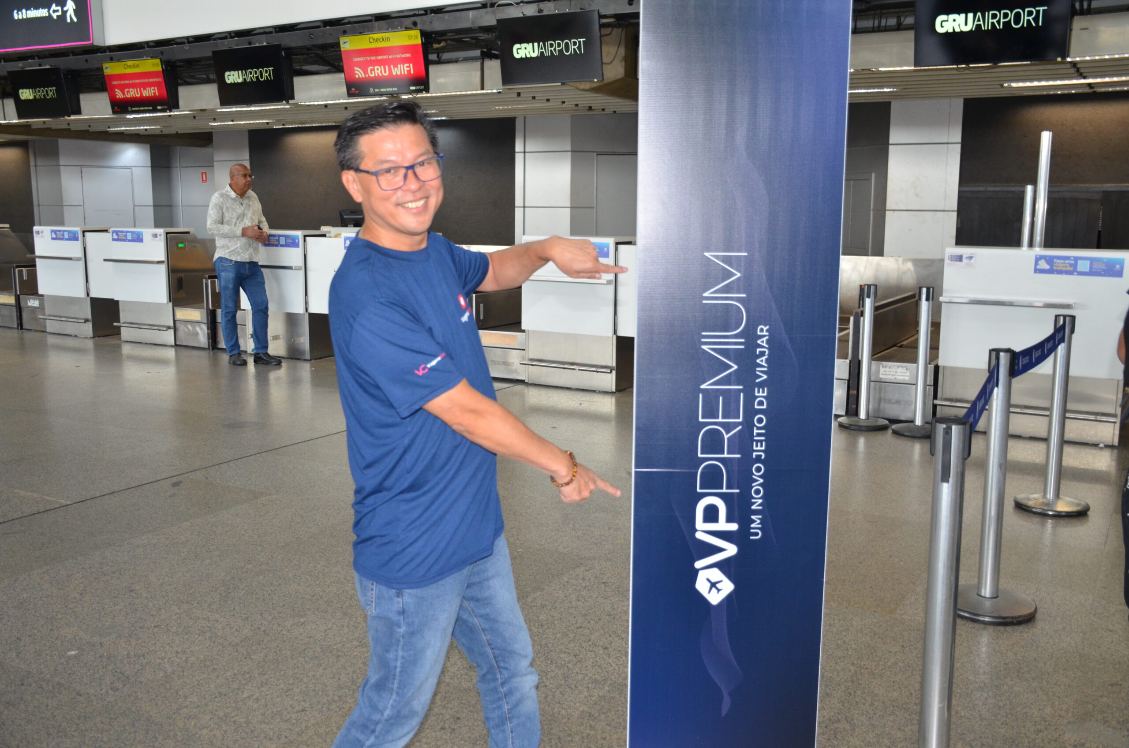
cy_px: 374
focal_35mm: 33
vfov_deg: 39.8
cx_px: 564
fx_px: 1033
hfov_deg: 57.3
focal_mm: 22
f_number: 3.5
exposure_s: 1/60
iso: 800
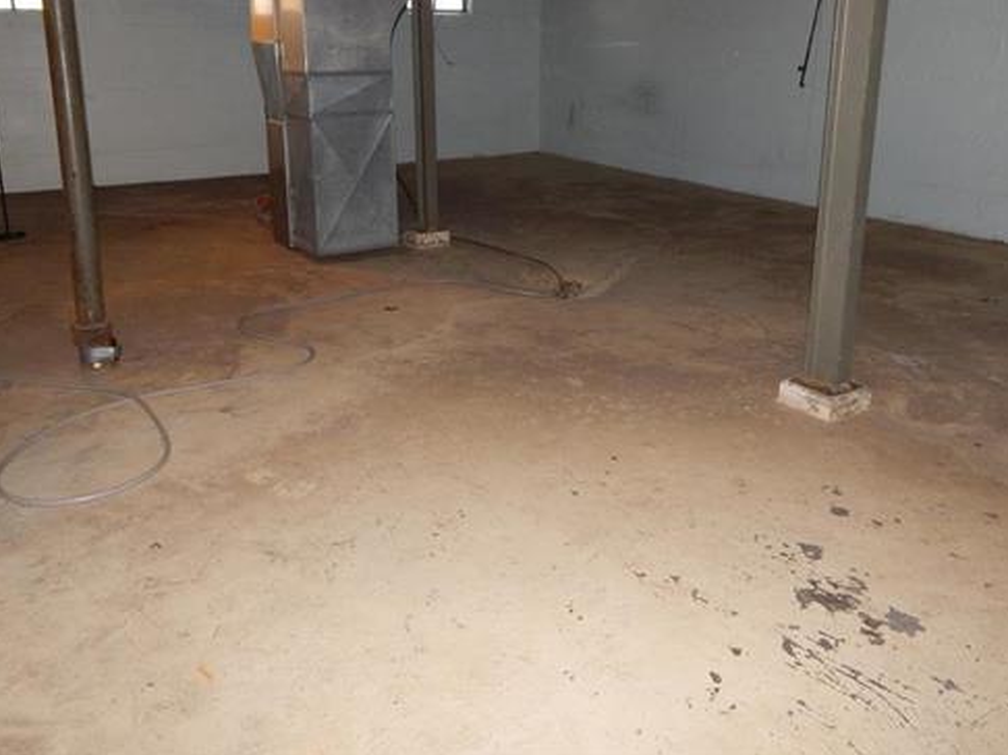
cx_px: 523
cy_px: 263
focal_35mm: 29
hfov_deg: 61.7
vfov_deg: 47.5
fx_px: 844
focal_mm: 4
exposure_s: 1/30
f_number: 3
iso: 250
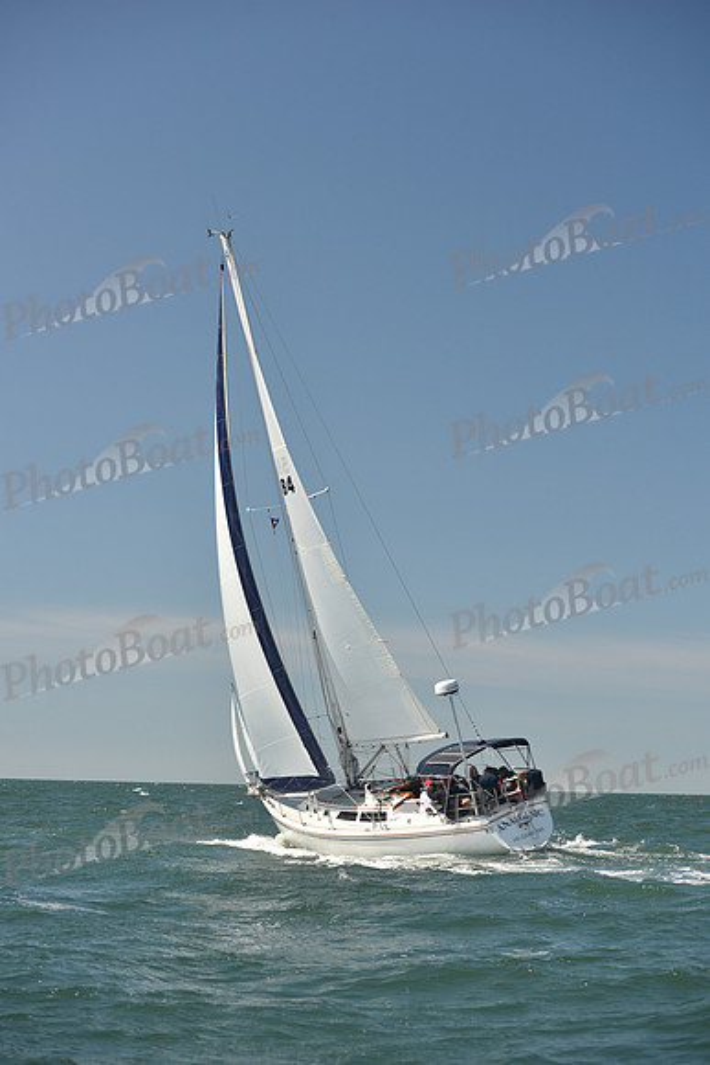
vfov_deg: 28.8
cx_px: 355
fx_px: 2069
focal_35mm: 70
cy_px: 532
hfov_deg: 19.5
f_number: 4.5
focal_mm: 70
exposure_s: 1/800
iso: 250
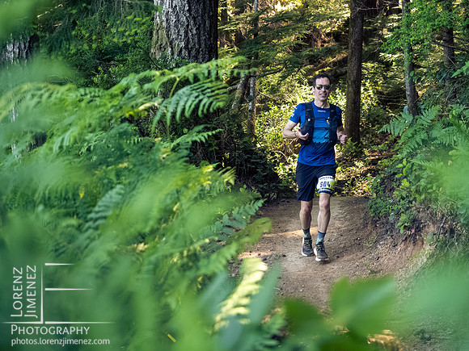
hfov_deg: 24.4
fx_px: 1084
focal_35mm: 80
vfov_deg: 18.4
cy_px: 176
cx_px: 234
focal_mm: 40
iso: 5000
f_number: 2.8
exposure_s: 1/1250
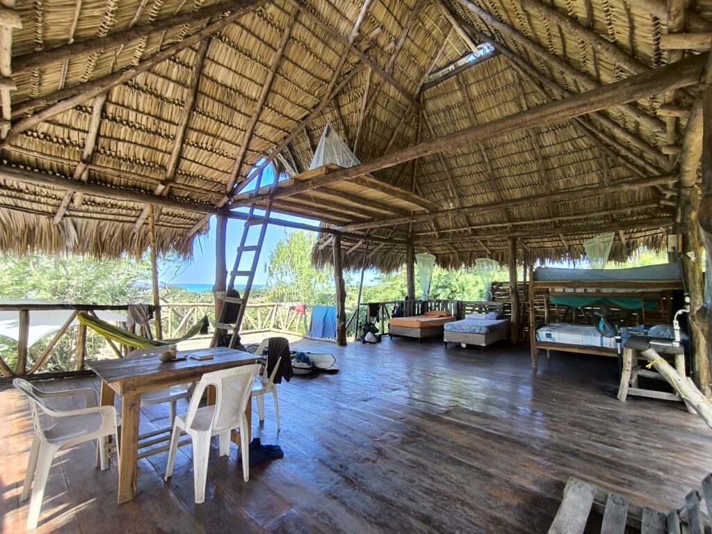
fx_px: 329
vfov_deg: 78.1
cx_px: 356
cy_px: 267
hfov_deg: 94.5
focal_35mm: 16
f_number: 2.2
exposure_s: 1/104
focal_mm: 1.65
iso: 50
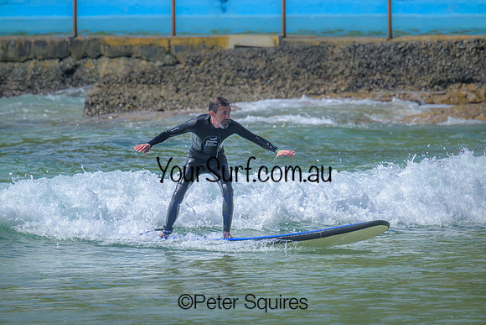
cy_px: 162
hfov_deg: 2.6
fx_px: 10802
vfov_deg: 1.7
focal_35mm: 800
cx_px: 243
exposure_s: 1/2000
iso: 640
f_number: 11
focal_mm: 800
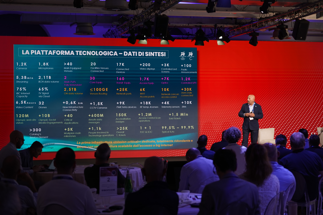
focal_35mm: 73
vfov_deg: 18.7
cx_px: 162
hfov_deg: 27.7
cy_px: 108
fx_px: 655
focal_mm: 73
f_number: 4.5
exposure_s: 1/160
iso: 1250
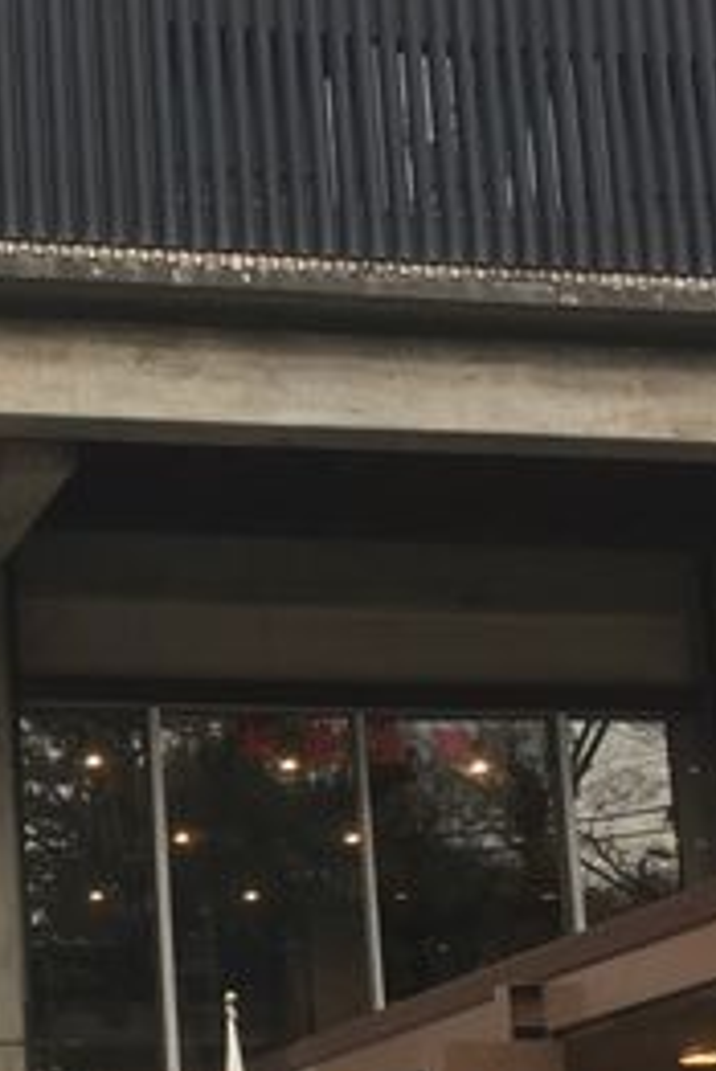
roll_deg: +1.8
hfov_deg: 14.6
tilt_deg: +12.1
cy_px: 740
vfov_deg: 22.0
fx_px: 2741
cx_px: -57
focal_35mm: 92
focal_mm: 4.15
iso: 40
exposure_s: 1/120
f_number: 2.2
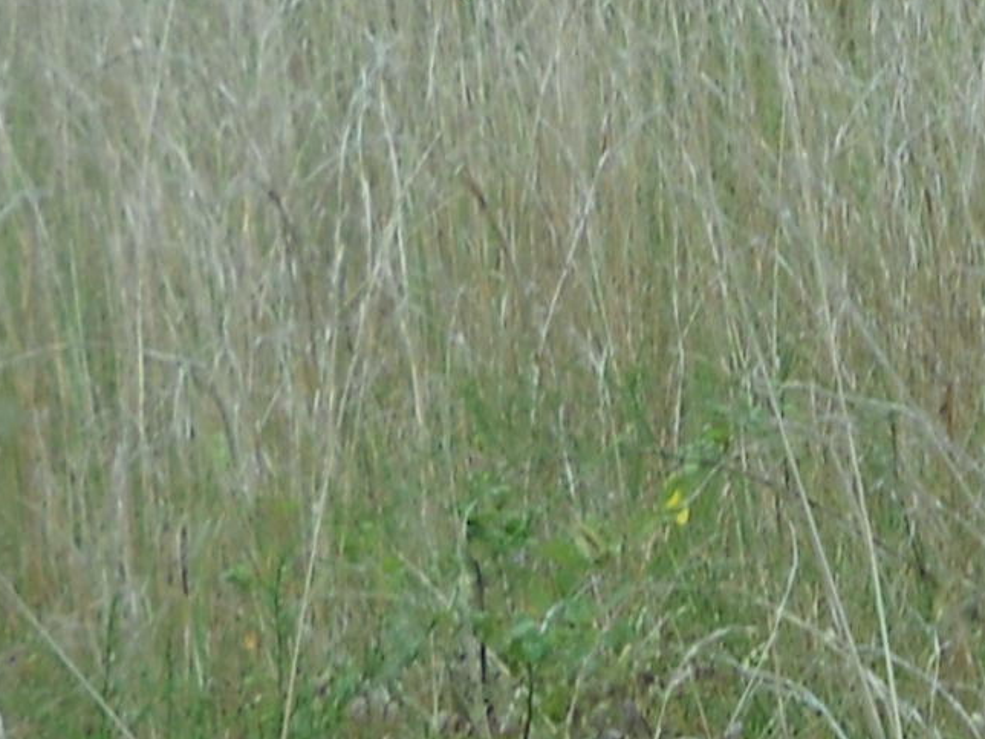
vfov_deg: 7.8
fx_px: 5435
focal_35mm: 191
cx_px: 1234
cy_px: 577
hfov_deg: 10.2
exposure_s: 1/91
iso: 64
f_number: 3.1
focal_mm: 6.72
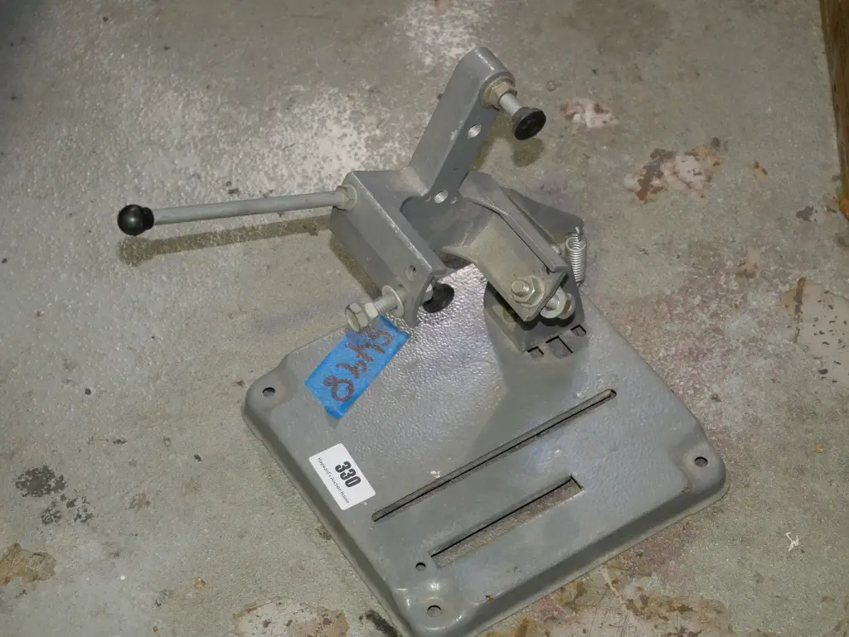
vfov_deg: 17.2
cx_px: 424
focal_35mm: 86
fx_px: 2110
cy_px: 318
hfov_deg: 22.7
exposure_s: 1/160
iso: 3200
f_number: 5.6
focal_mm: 43
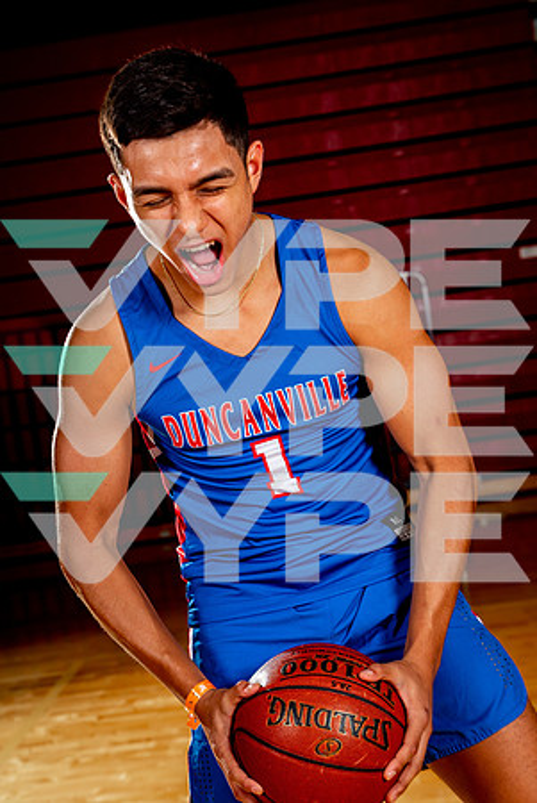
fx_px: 1205
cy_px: 402
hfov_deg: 25.1
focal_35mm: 54
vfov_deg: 36.8
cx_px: 268
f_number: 5.6
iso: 100
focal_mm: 54
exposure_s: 1/125
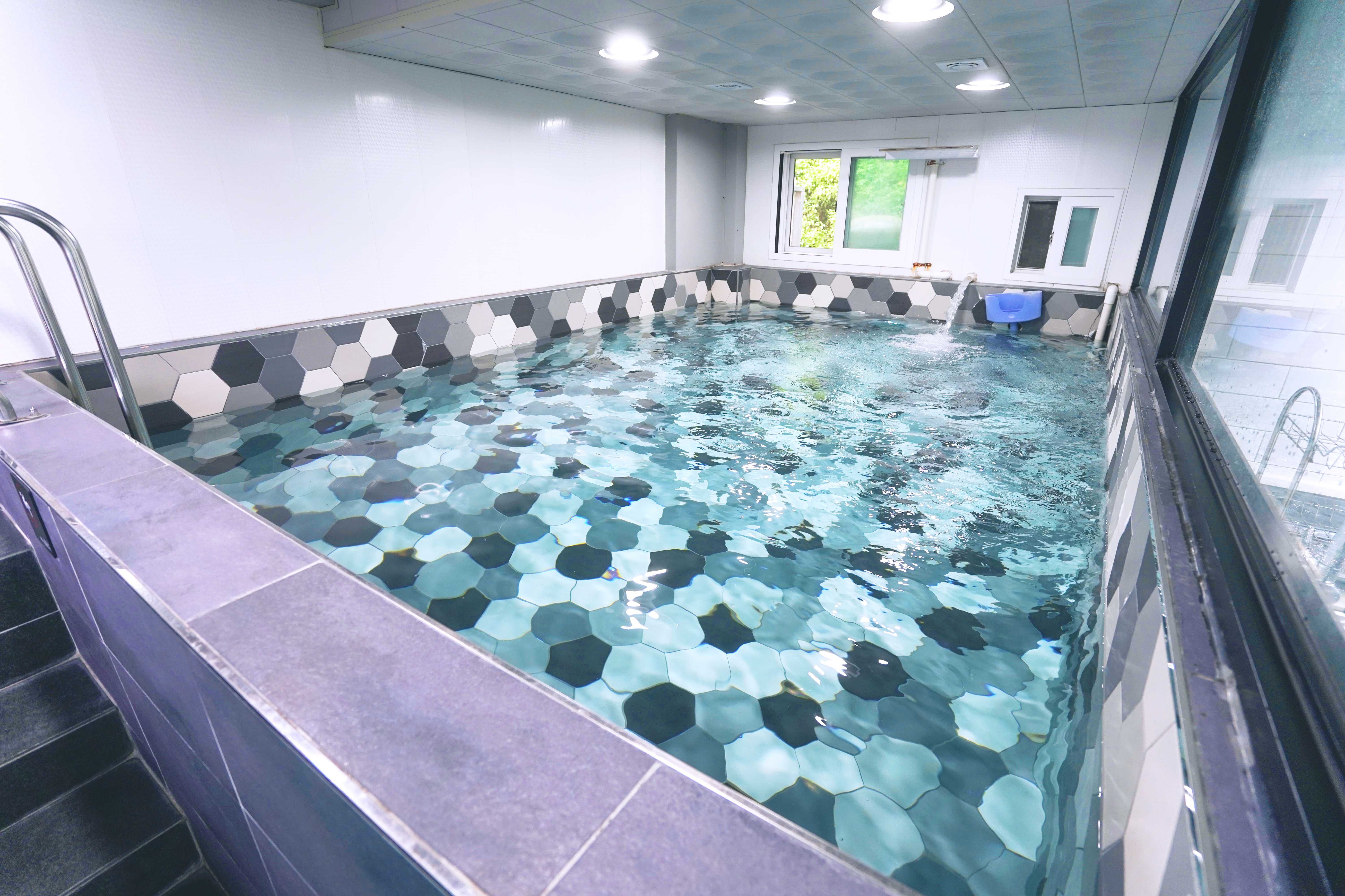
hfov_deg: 96.7
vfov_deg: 73.7
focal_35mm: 16
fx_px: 598
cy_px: 448
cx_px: 672
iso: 640
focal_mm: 16
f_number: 4
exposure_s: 1/125
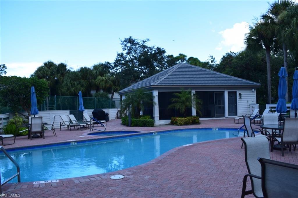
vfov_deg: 39.9
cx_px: 149
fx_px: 273
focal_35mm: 33
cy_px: 99
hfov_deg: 57.2
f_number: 7.1
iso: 200
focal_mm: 22
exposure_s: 1/250
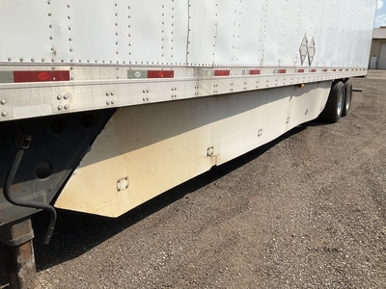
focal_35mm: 29
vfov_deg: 48.2
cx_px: 193
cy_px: 144
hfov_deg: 61.7
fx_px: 323
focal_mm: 3
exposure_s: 1/3534
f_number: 1.8
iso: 25
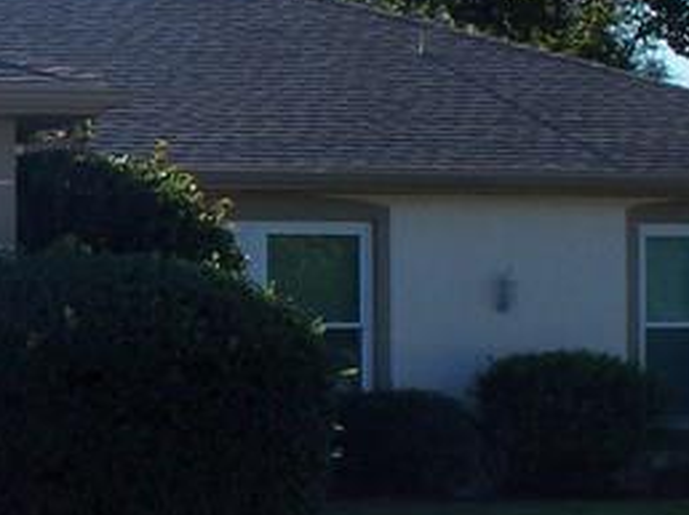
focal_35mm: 159
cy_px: 430
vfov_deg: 9.3
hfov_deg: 12.0
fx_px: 3162
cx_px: -272
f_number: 5.6
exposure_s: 1/320
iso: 64
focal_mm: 7.2
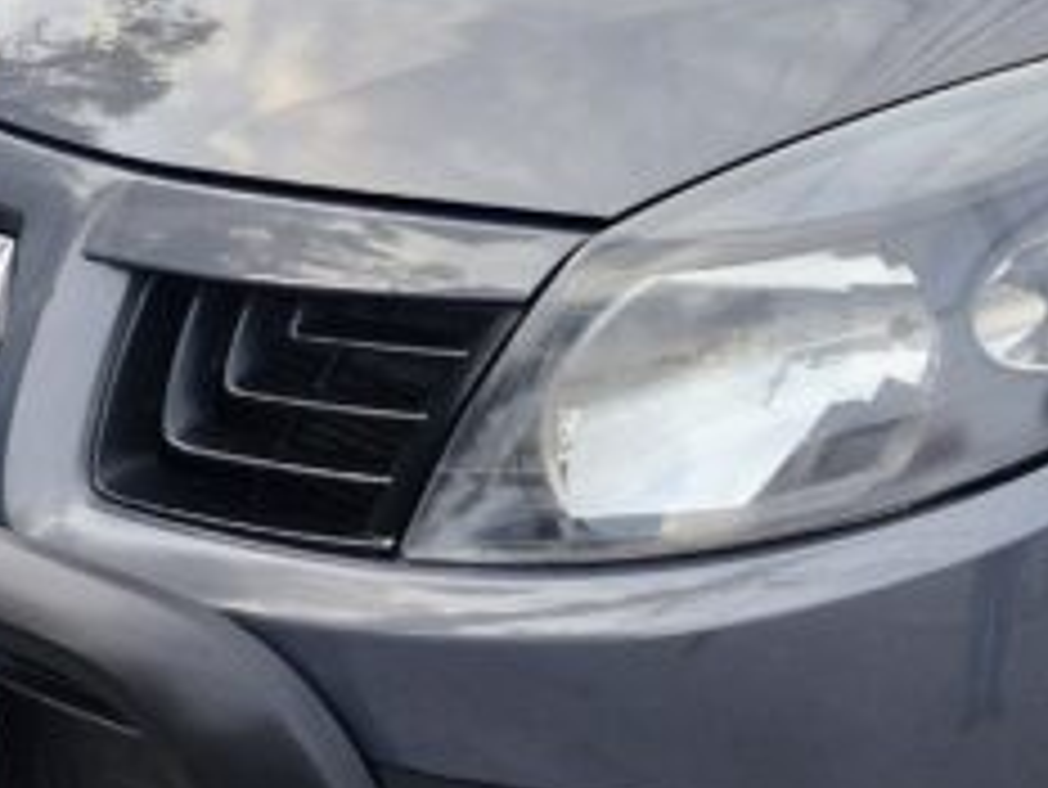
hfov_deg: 17.6
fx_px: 3059
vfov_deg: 14.5
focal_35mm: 101
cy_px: 95
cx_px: 1525
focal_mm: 5.54
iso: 200
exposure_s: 1/180
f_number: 1.8
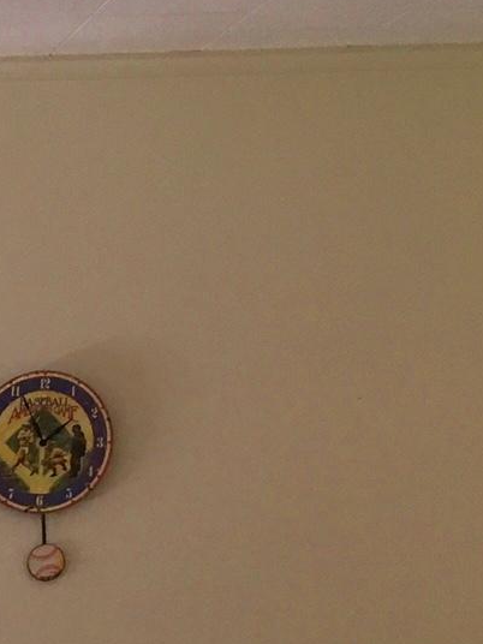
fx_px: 2028
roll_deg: -0.1
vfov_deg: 17.1
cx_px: -431
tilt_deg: -9.8
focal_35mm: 109
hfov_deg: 12.3
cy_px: 797
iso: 40
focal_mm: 4.15
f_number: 2.2
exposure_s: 1/30
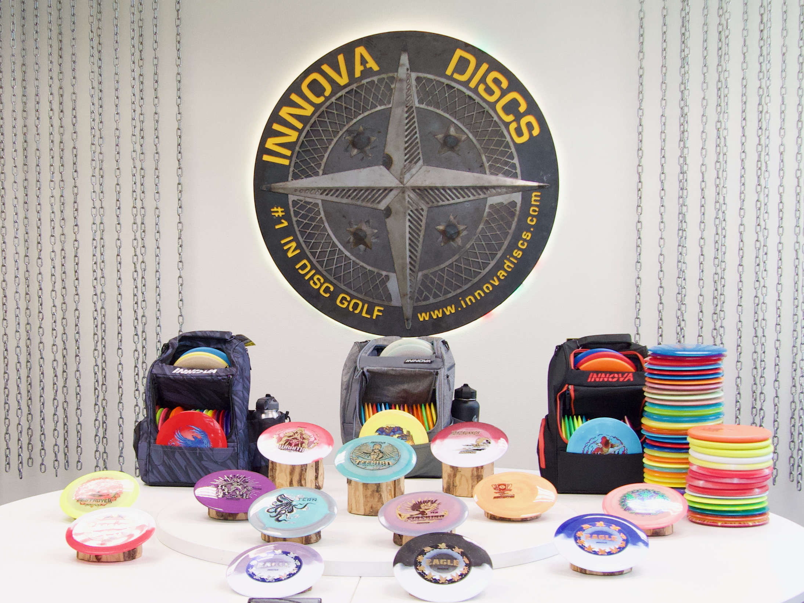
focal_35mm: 28
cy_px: 302
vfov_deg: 49.7
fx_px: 650
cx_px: 402
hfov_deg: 63.4
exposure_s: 1/100
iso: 1250
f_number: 3.5
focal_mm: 14
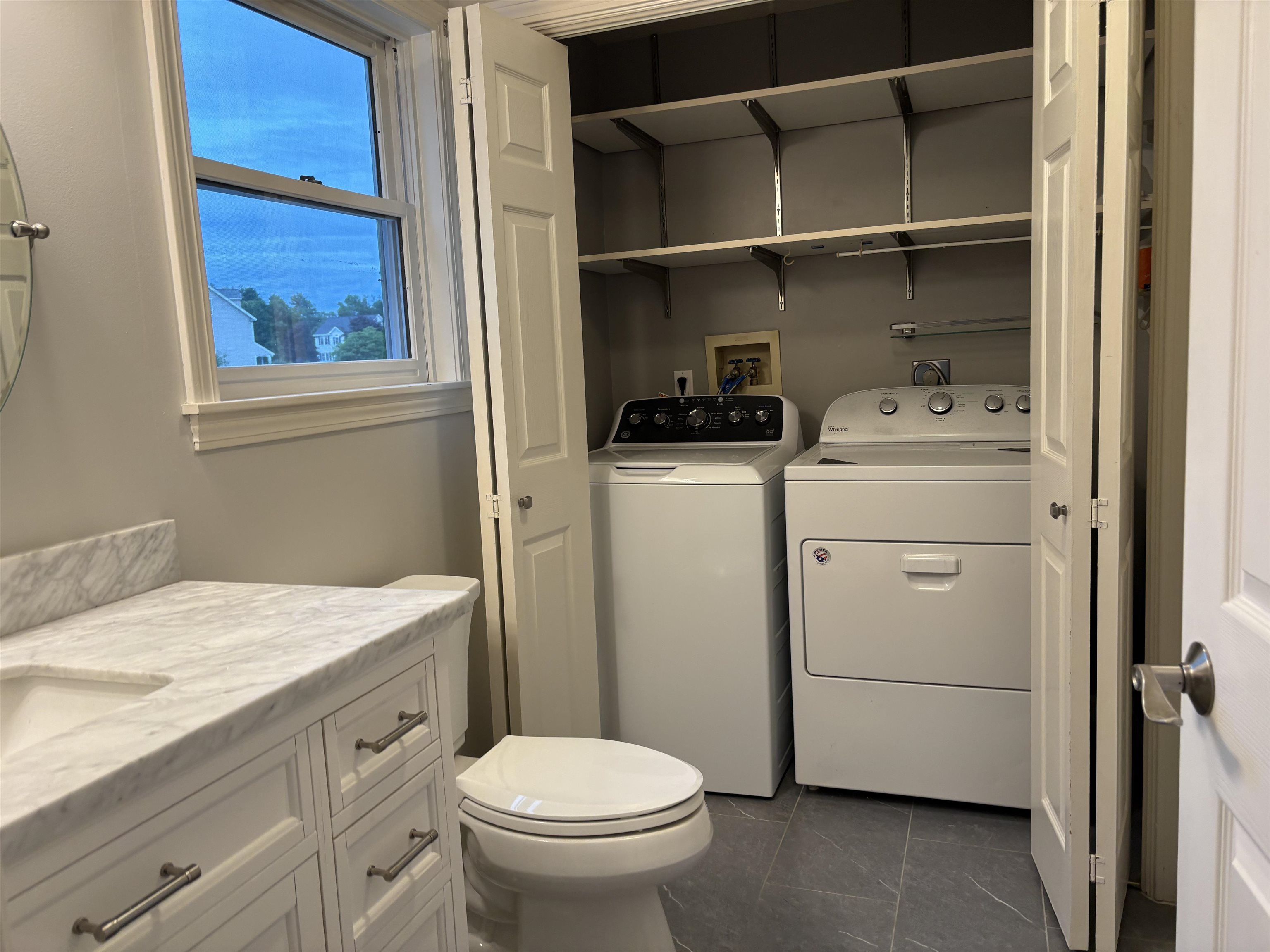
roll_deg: +3.6
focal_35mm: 26
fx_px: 954
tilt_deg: -5.1
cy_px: 476
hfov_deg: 67.3
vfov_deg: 53.1
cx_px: 635
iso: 80
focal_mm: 5.96
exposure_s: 1/60
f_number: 1.6
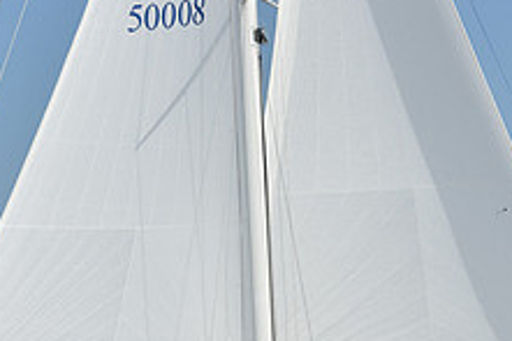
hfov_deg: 8.5
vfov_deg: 5.6
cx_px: 253
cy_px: 377
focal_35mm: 242
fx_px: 3439
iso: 320
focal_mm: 92
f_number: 10
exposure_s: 1/1250
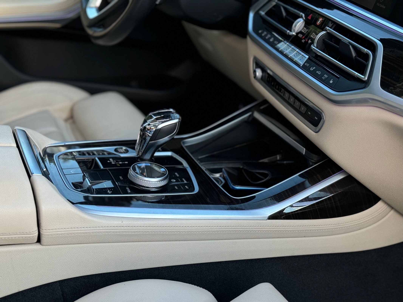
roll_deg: -1.6
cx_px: 202
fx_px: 559
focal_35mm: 48
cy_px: 151
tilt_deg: -27.4
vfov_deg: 30.3
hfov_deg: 39.7
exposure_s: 1/244
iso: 100
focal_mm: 6.76
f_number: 1.78
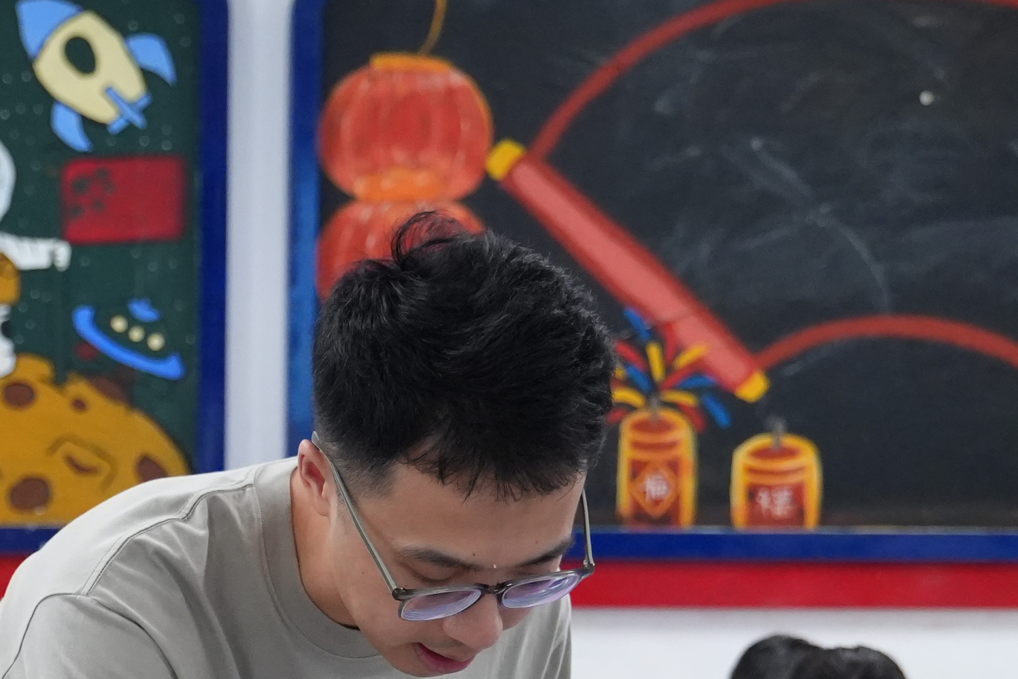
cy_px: 1136
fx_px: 4100
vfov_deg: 9.1
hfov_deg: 14.0
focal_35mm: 145
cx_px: 129
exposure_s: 1/250
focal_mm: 43
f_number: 4
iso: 3200
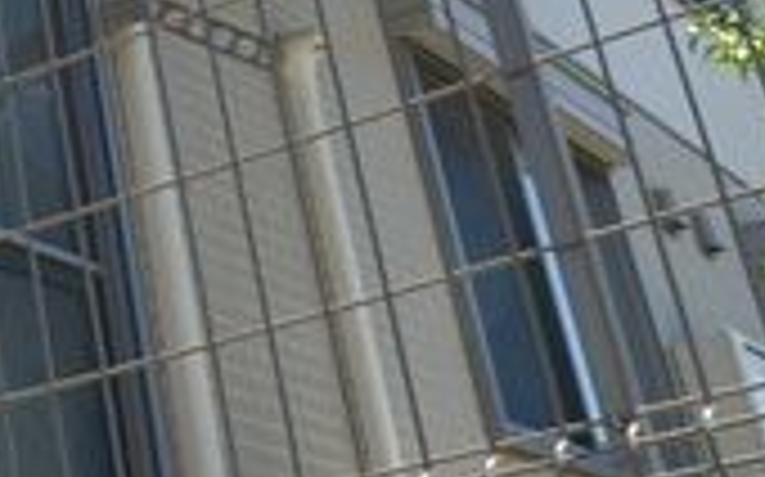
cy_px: -261
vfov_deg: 10.9
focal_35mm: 115
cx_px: -225
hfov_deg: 17.1
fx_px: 2396
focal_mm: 16
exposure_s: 1/125
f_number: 11
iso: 100
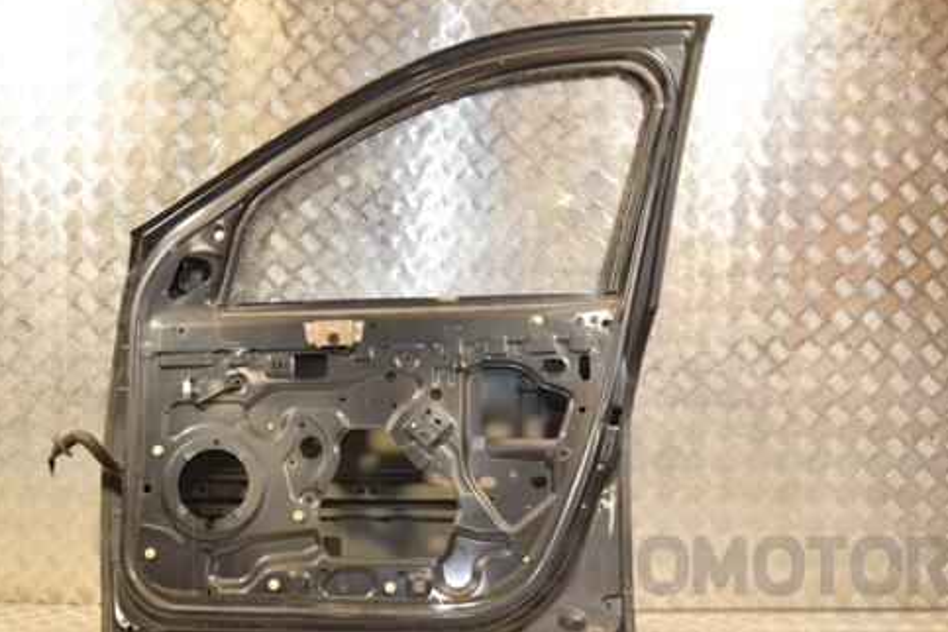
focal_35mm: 41
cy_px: 304
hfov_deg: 47.4
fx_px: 1080
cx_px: 451
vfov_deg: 32.6
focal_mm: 22
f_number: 5.6
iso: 800
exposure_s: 1/200
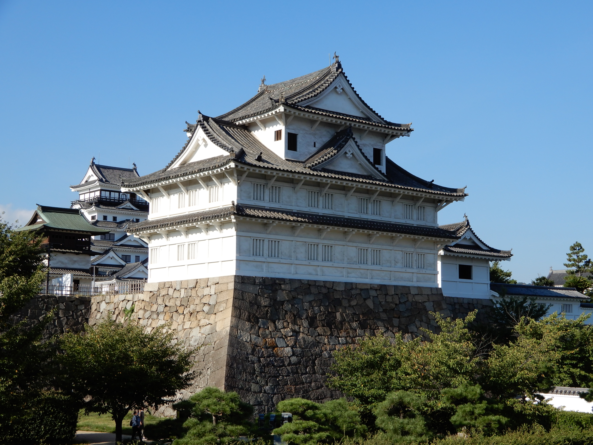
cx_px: 296
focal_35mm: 57
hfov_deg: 33.8
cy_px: 222
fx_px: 976
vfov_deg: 25.7
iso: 80
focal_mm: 10.2
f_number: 4.5
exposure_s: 1/640
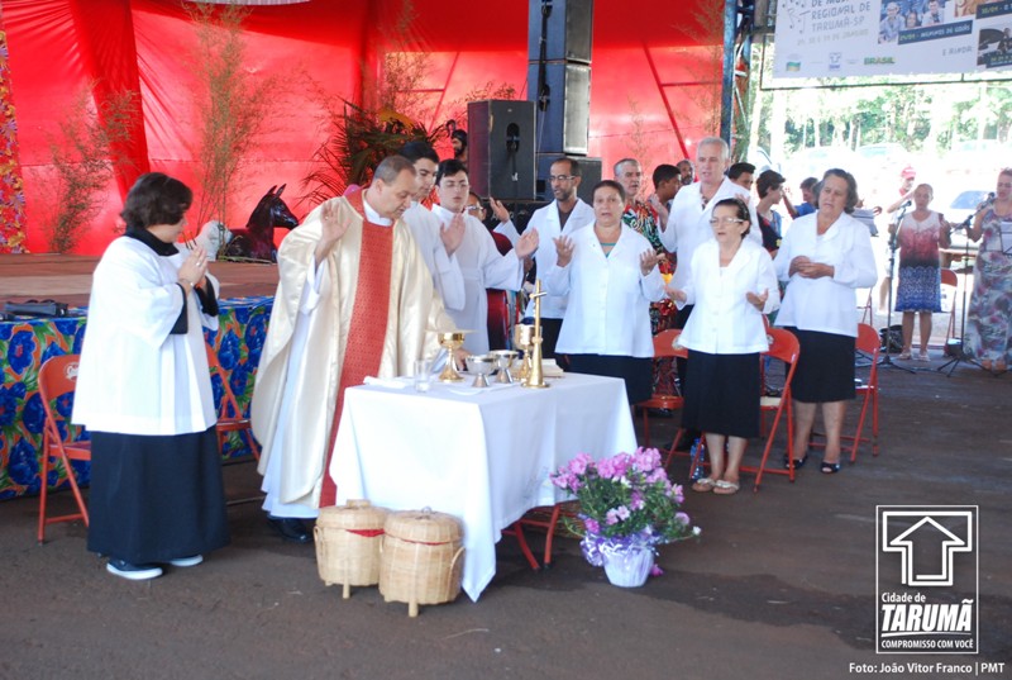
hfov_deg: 33.3
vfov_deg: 22.7
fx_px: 1690
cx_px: 506
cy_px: 340
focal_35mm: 60
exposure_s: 1/100
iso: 800
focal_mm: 40
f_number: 4.5
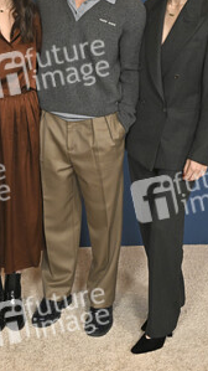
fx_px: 618
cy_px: 132
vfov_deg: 33.1
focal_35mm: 63
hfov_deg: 19.1
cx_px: 82
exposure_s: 1/320
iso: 2000
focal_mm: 45
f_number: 5
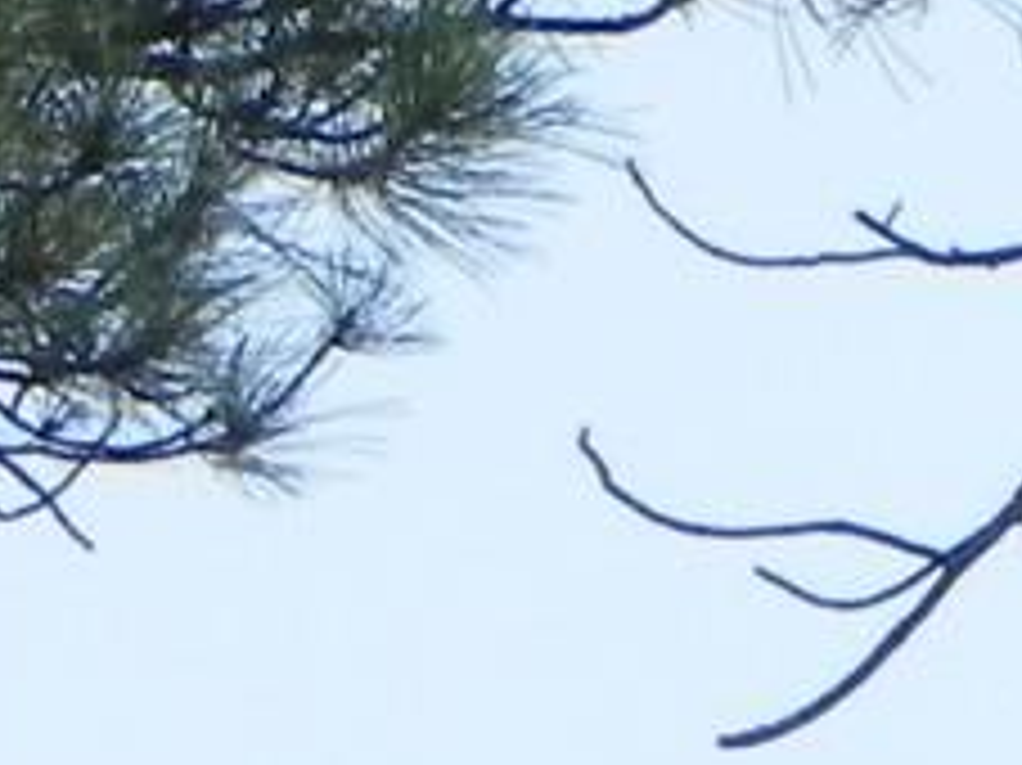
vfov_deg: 2.5
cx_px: 3557
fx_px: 17675
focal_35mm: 599
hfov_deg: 3.2
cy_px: 2228
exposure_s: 1/361
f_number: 6.3
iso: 160
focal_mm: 15.1
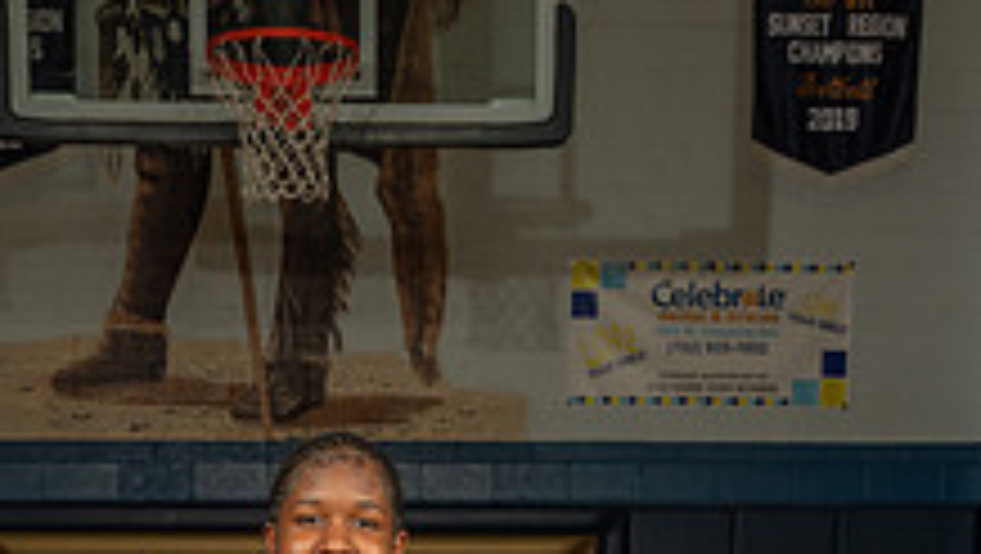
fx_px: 2135
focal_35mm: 82
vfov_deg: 13.3
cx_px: 382
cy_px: 1009
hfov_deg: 25.8
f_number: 7.1
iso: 160
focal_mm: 38
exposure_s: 1/200
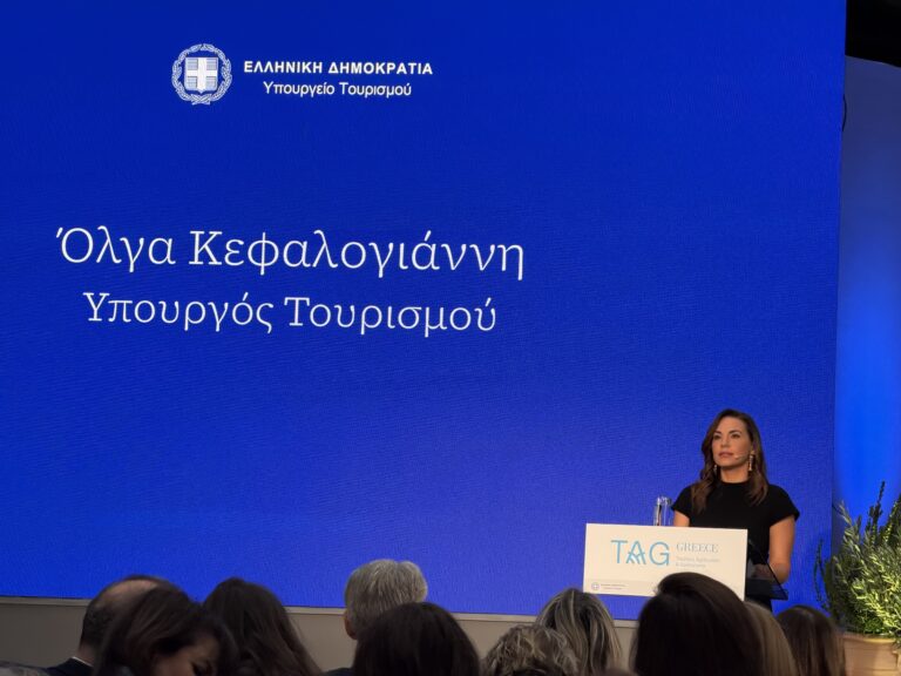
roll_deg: -2.2
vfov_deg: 14.8
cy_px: 338
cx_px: 450
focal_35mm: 100
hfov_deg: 19.6
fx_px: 2603
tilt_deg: +3.0
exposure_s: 1/100
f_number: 2.8
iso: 320
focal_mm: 16.89
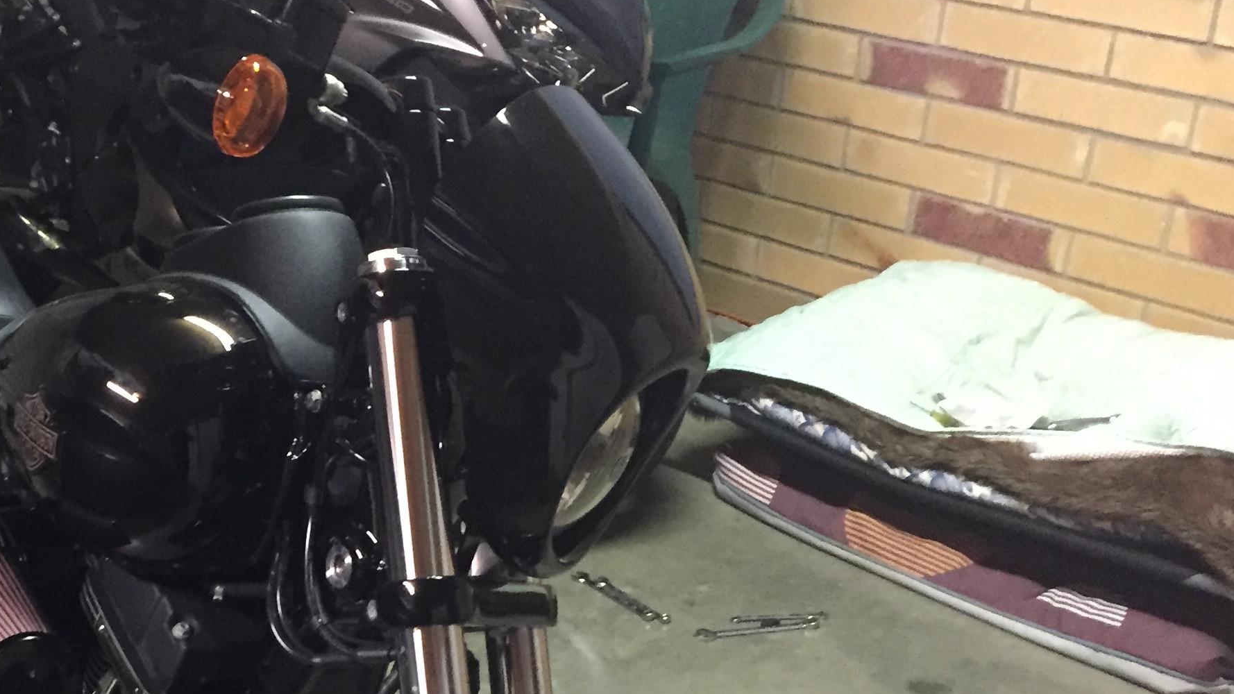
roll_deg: +1.7
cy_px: 686
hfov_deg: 34.5
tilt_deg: -32.2
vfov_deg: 20.1
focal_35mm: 58
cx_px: 182
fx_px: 1898
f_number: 2.2
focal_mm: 4.15
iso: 400
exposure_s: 1/17
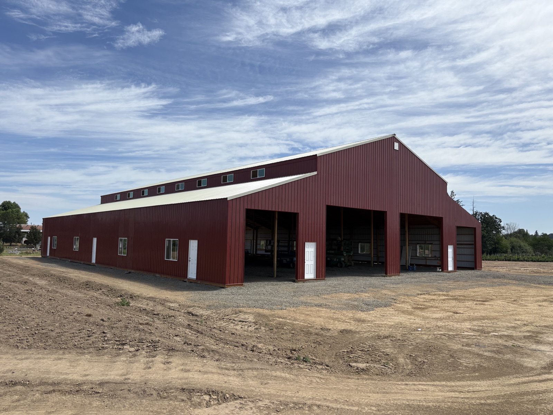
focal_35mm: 26
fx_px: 415
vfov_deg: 53.1
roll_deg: -0.5
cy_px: 208
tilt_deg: +5.7
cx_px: 276
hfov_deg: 67.3
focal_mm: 5.96
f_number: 1.6
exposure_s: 1/4065
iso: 50
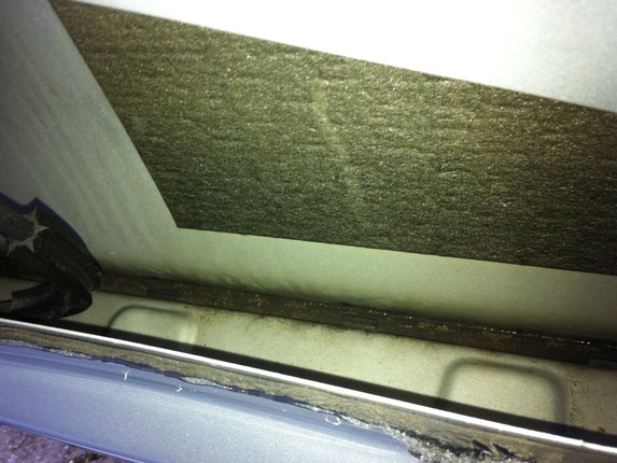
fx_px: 695
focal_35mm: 39
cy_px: 232
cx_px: 302
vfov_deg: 36.8
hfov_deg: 47.9
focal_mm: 3.85
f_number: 2.8
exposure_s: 1/15
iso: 100
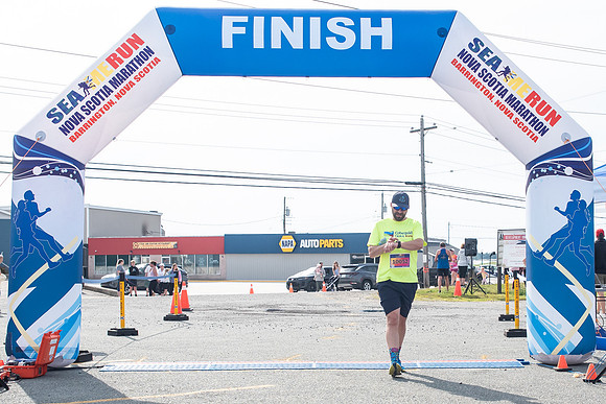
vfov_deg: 23.6
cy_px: 264
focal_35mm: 57
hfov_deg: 34.6
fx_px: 966
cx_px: 390
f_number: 4
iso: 800
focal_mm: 31
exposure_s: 1/3200
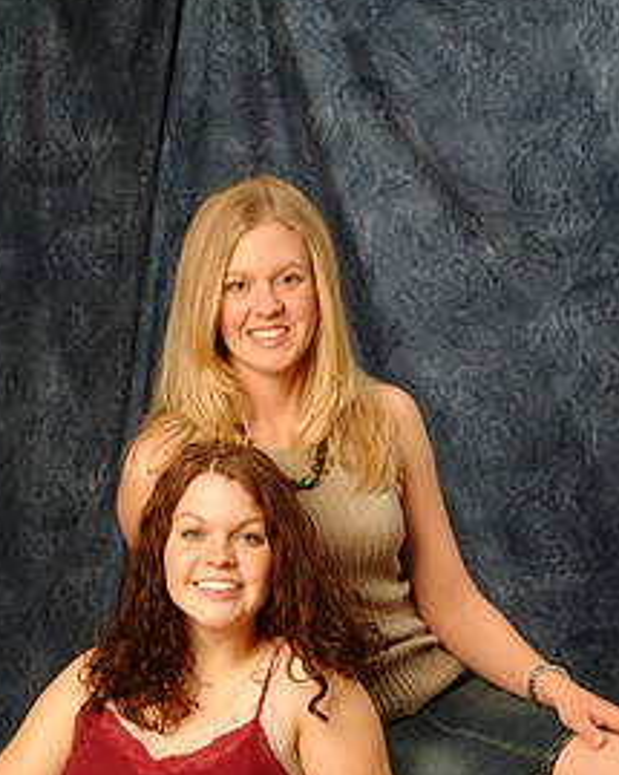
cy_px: 513
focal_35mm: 125
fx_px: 2859
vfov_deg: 15.4
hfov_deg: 12.4
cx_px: 249
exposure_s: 1/125
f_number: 13
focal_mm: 53
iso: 400
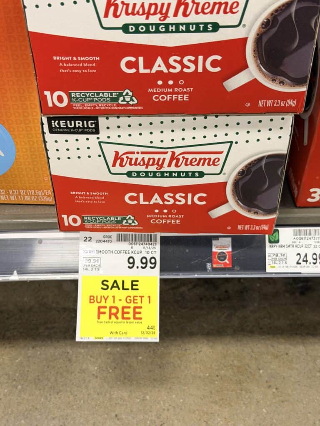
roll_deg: -0.3
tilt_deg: -44.1
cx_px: 160
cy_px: 213
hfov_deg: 30.3
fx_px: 592
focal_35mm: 48
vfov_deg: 39.7
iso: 100
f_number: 1.78
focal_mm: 6.76
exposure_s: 1/60
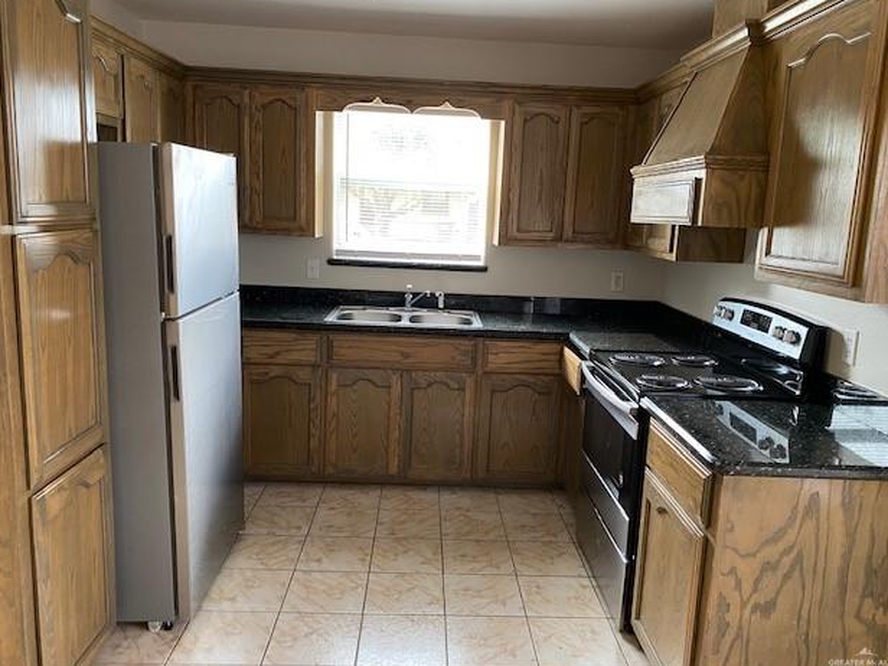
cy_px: 336
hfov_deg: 65.3
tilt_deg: -9.2
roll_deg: -1.6
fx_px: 693
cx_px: 450
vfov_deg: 51.4
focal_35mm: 27
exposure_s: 1/60
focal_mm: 4.25
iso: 160
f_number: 1.8
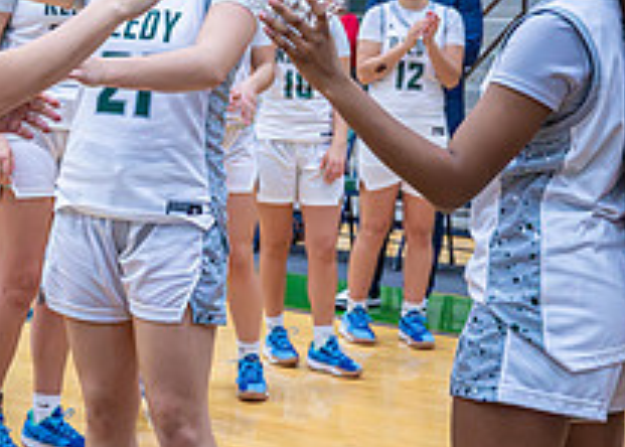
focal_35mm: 80
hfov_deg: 24.2
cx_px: 76
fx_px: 1421
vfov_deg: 17.8
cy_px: 124
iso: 4000
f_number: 2.8
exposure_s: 1/1000
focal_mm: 24
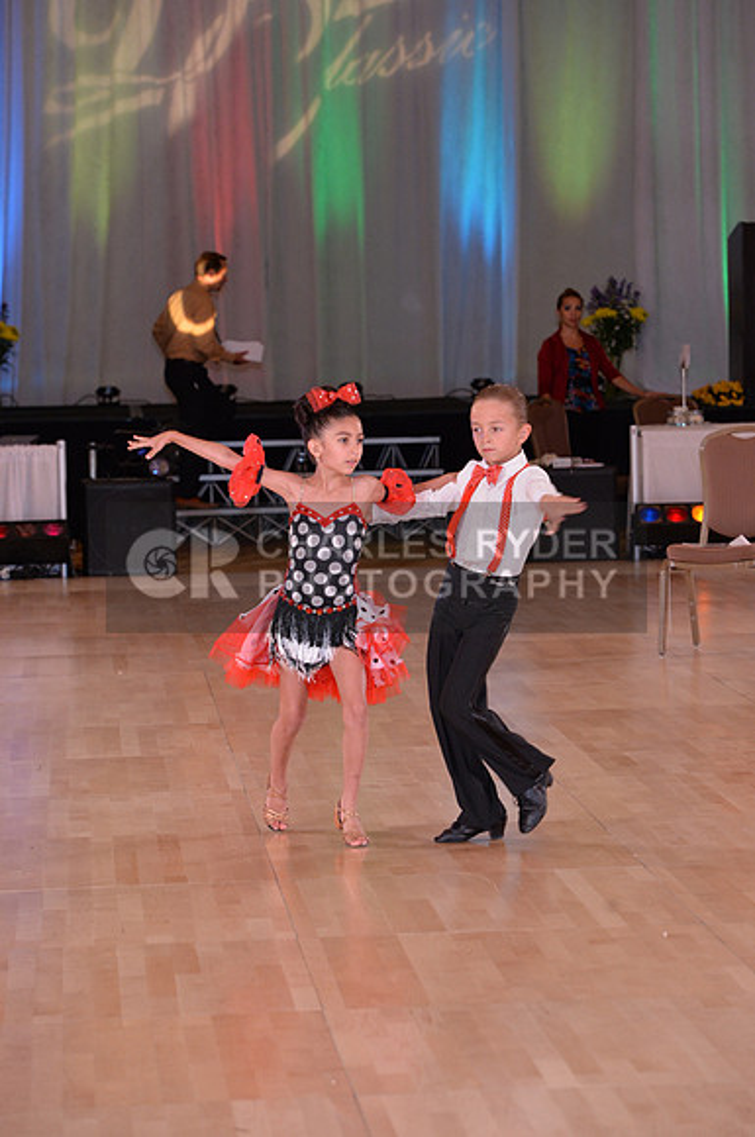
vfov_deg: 15.2
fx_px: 4259
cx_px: 378
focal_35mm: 135
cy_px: 568
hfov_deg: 10.1
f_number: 5.6
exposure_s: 1/250
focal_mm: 135
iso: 2000
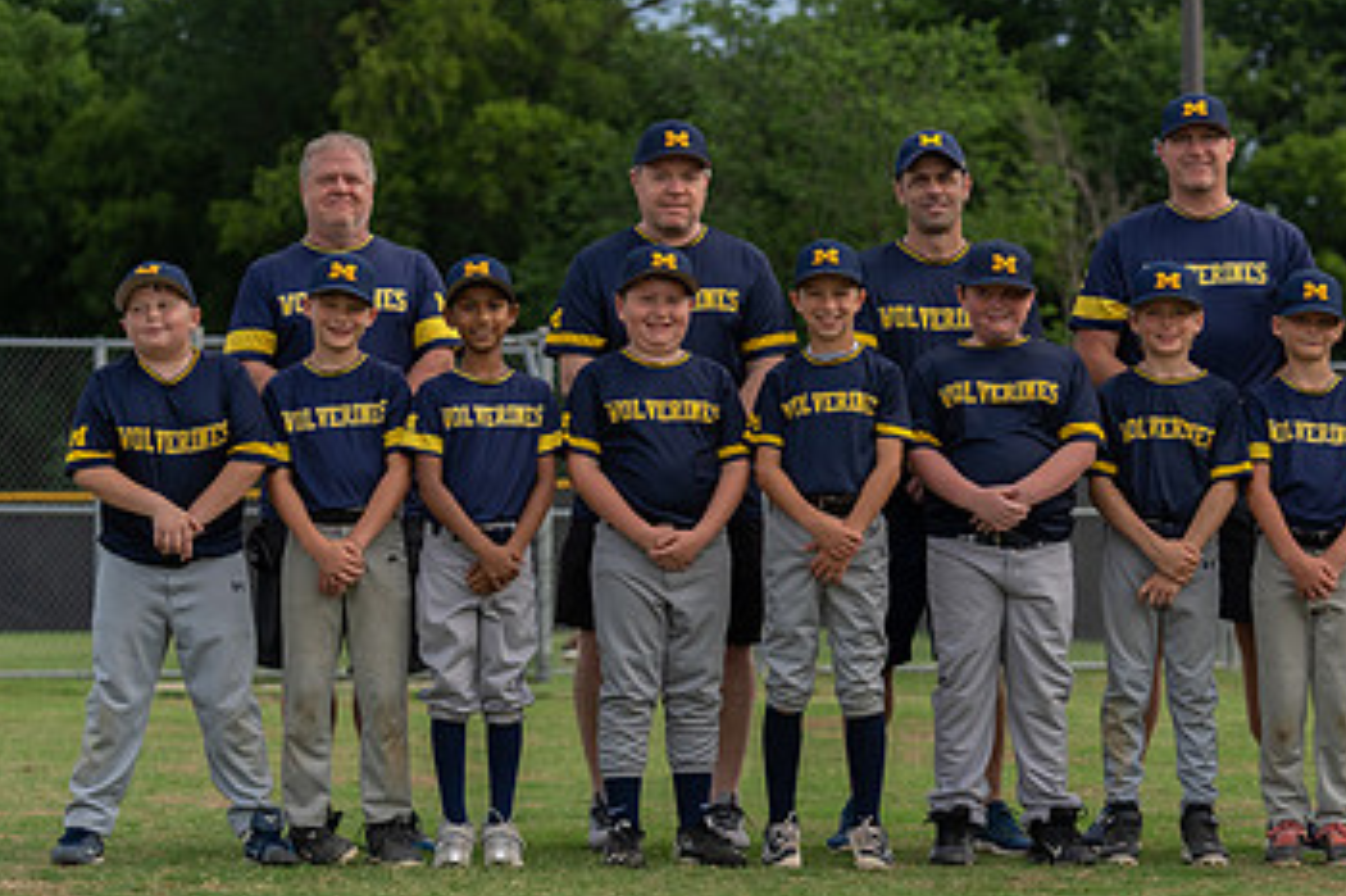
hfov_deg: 15.0
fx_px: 5082
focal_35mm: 136
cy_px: 506
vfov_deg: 10.1
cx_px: 942
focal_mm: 82
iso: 200
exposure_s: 1/320
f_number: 3.5
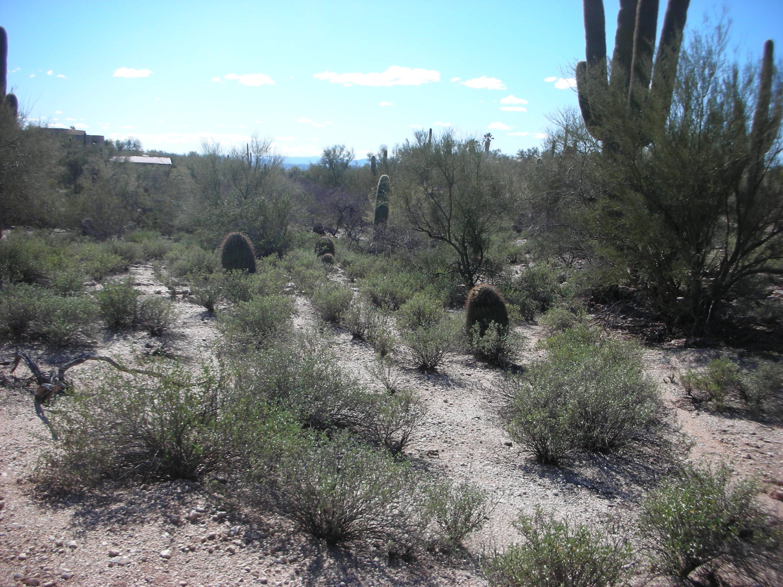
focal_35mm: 35
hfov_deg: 52.6
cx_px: 392
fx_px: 792
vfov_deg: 40.7
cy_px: 294
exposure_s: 1/88
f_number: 8.5
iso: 50
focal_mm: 5.8
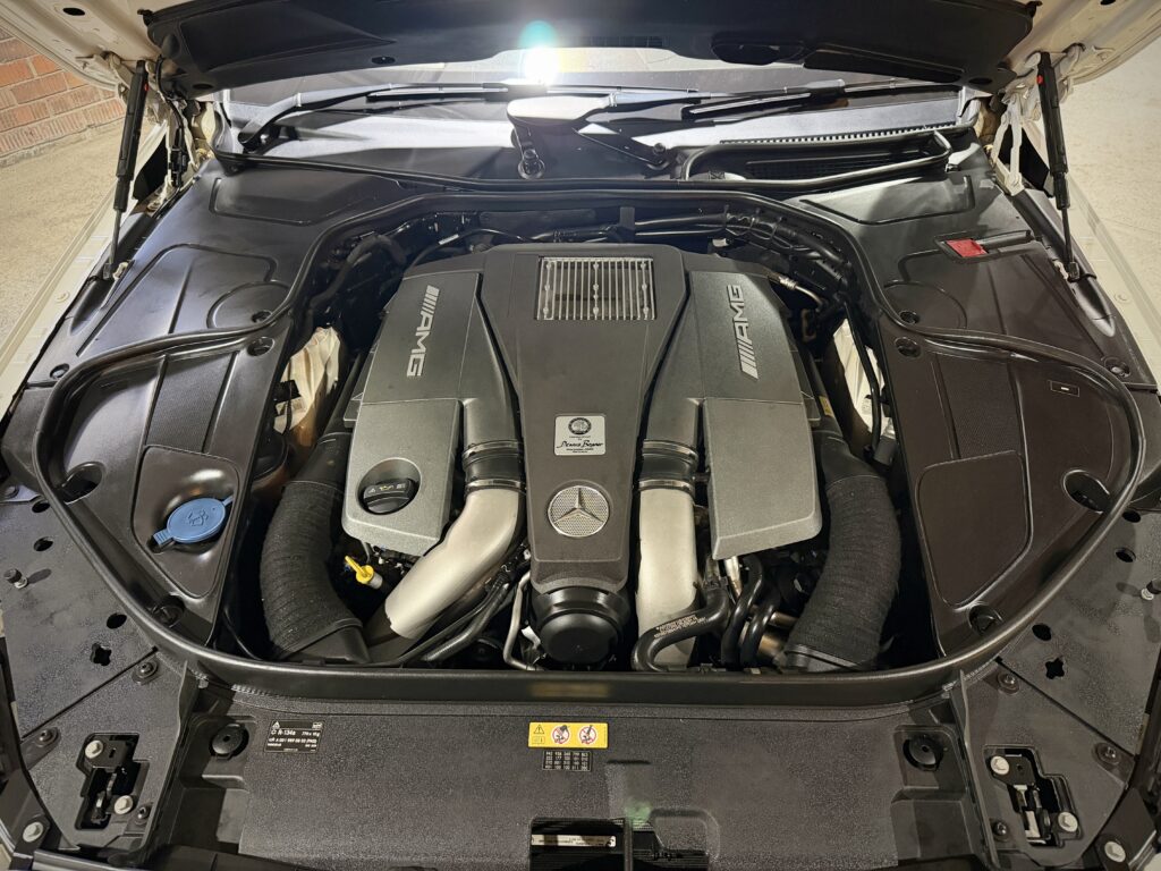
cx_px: 580
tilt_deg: -42.3
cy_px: 436
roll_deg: +1.2
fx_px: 805
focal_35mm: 24
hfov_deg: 71.6
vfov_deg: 56.8
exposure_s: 1/25
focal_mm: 6.76
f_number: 1.78
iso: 800
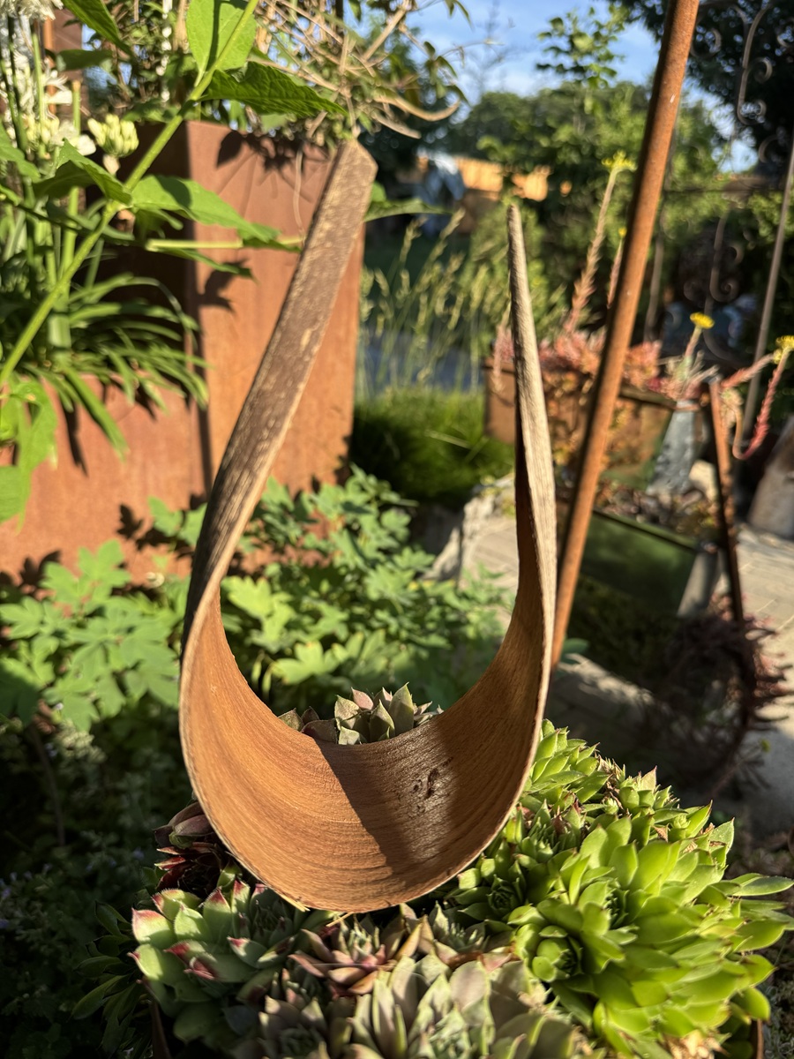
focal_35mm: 24
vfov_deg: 71.6
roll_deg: -4.2
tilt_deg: -20.4
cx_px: 397
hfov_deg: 56.8
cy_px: 530
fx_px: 734
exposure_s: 1/1366
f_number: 1.78
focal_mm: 6.76
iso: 80
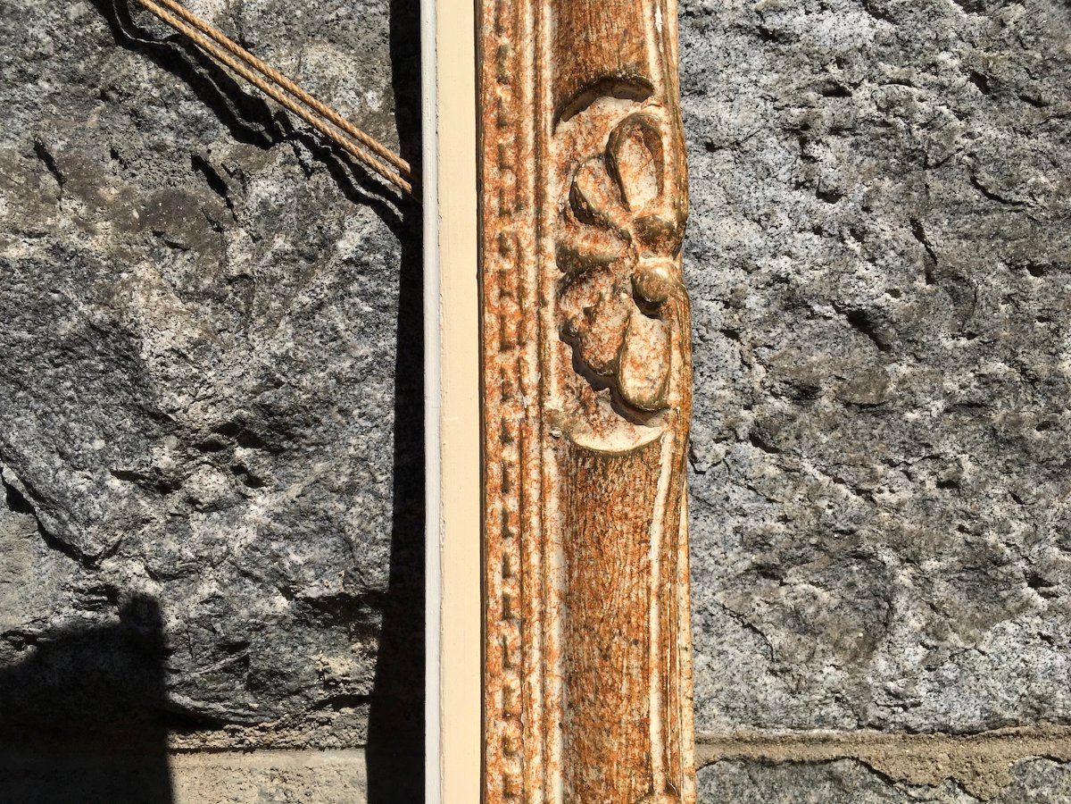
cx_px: 536
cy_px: 402
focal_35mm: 29
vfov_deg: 48.2
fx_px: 897
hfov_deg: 61.7
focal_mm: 4.15
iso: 25
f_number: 2.2
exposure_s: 1/2747
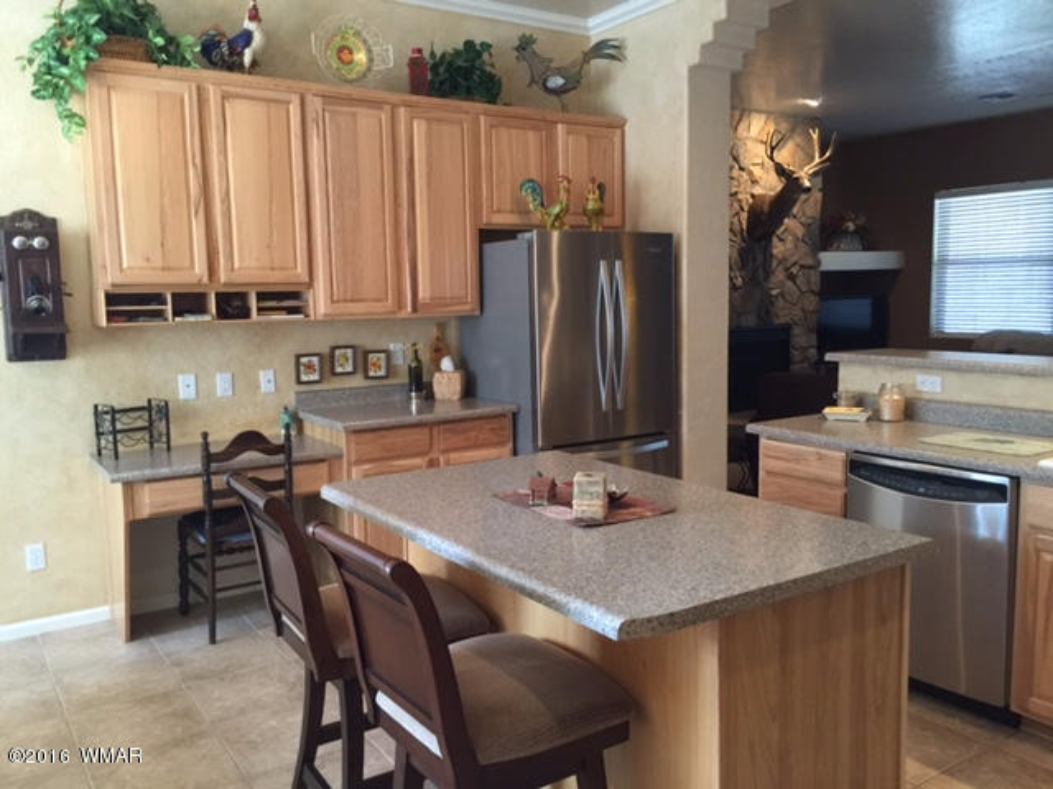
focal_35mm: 29
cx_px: 526
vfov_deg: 48.2
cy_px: 394
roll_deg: +1.4
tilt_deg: -5.0
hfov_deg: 61.7
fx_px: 882
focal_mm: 4.15
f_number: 2.2
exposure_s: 1/15
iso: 125
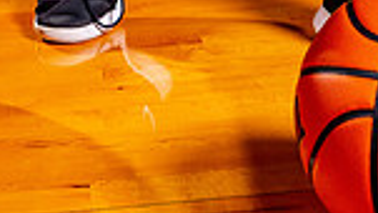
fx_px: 1343
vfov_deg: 8.1
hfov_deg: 16.0
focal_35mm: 134
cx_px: 166
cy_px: -346
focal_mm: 43
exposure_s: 1/125
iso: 100
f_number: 5.6
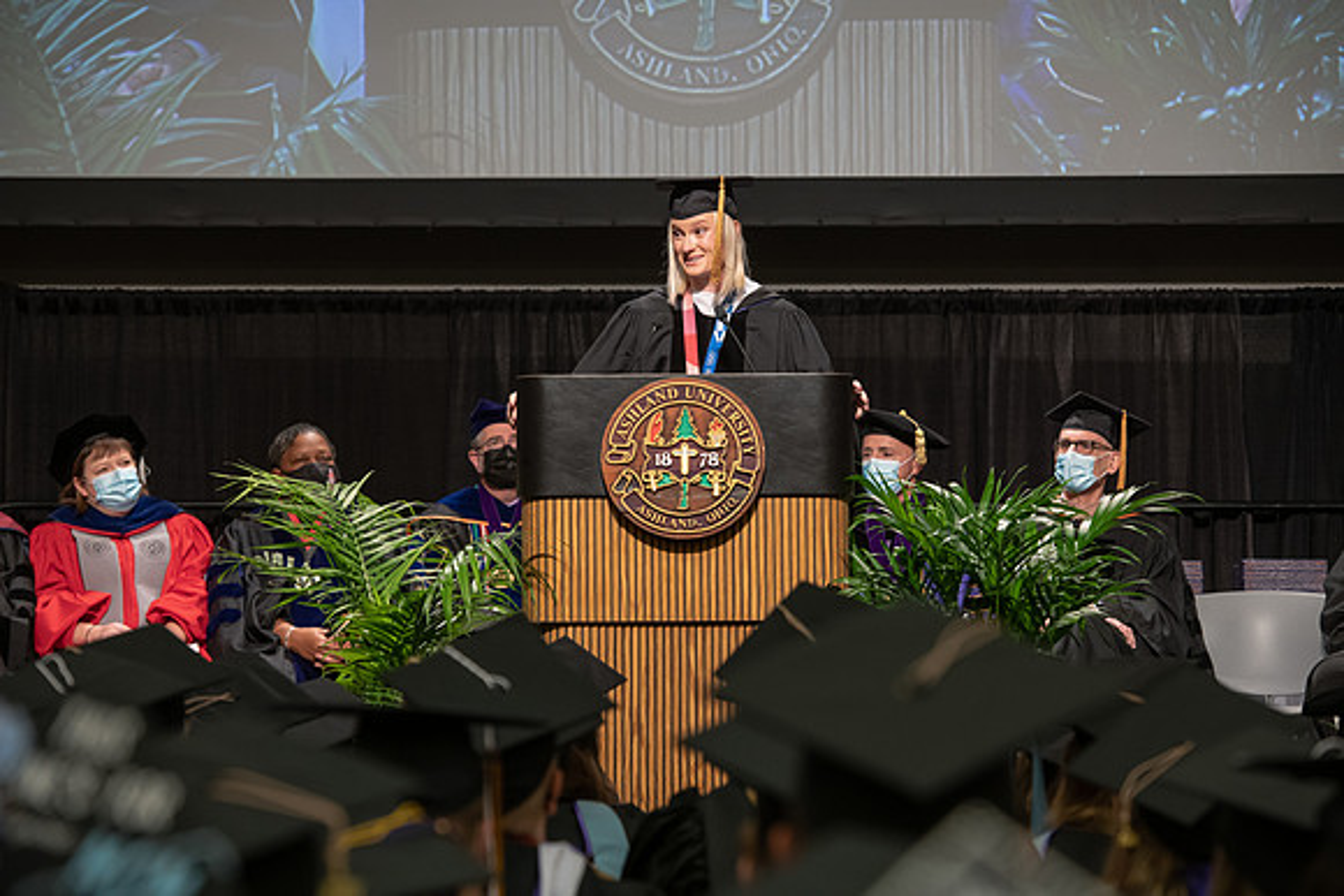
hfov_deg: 15.2
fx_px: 5041
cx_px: 672
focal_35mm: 135
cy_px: 448
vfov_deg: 10.2
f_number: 5
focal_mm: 135
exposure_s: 1/200
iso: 1000
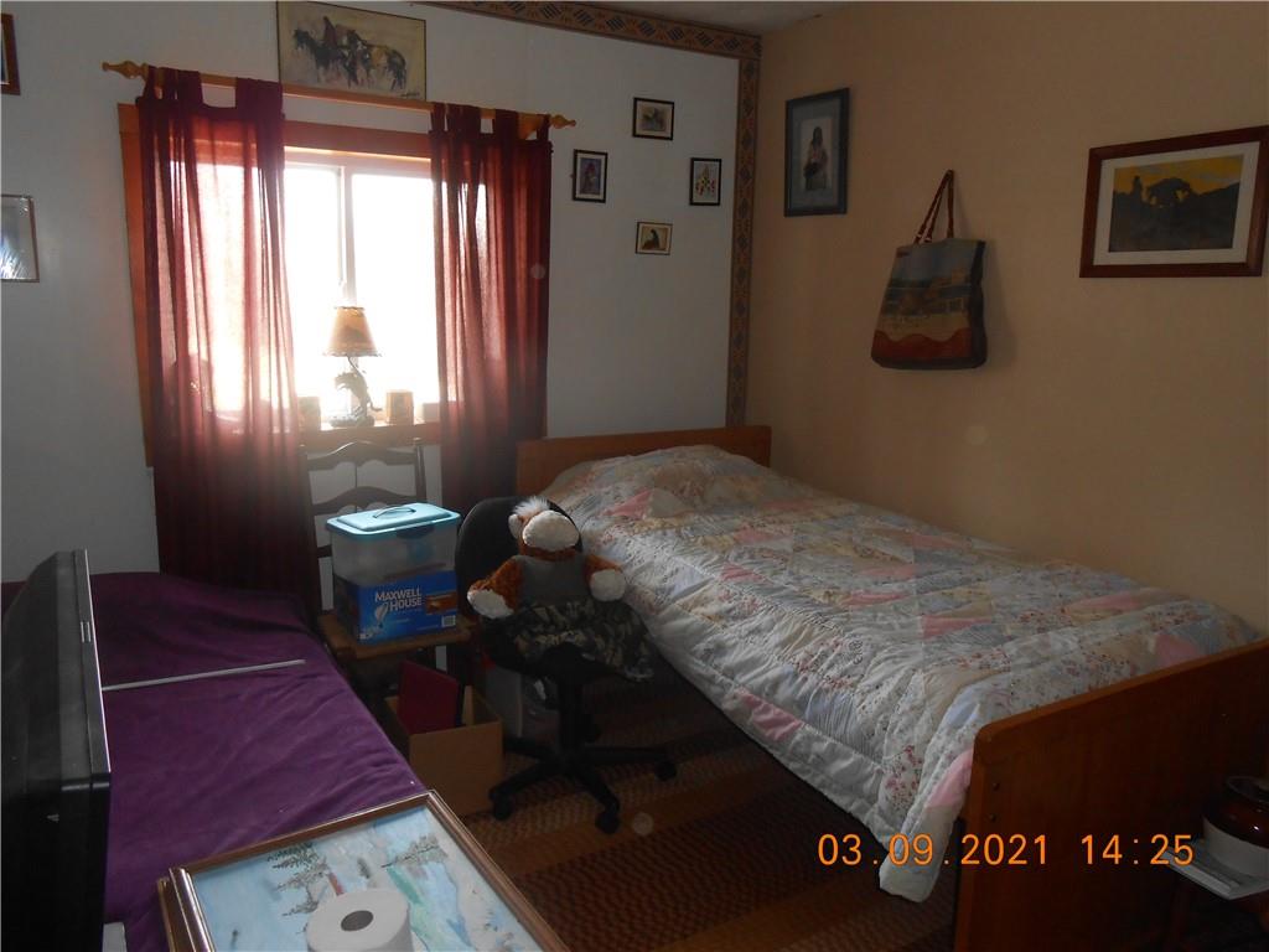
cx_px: 634
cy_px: 476
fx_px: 953
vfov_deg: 53.1
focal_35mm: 26
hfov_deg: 67.3
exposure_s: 1/25
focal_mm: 4.6
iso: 200
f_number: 3.5
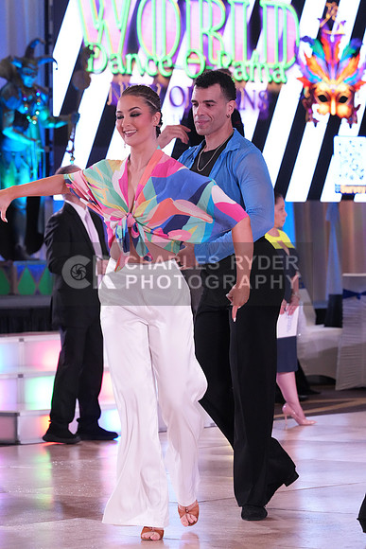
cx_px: 183
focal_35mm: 179
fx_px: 2728
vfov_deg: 11.5
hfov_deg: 7.7
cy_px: 274
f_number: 7.1
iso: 6400
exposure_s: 1/400
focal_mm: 179
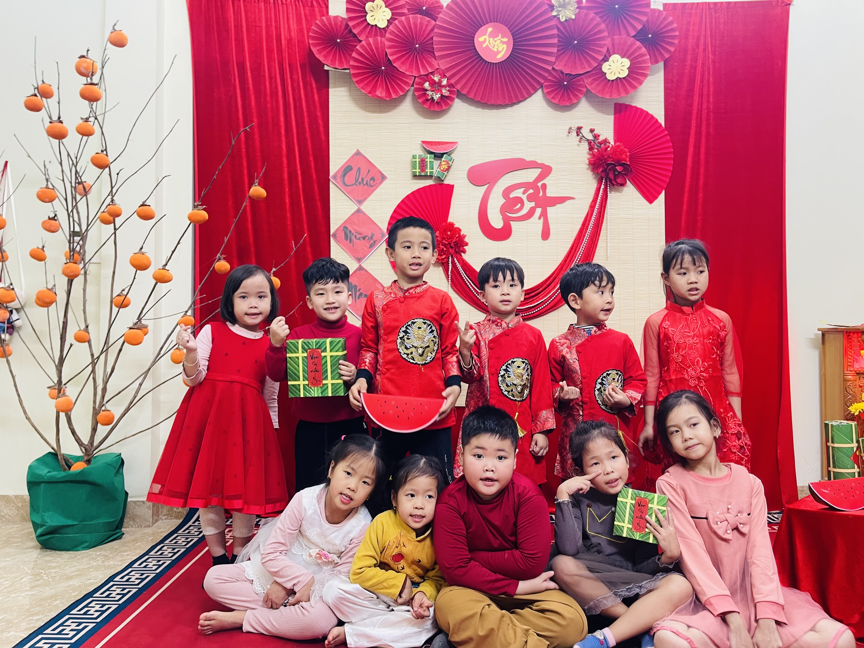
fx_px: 624
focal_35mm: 25
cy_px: 324
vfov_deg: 54.9
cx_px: 432
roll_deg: -0.3
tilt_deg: +2.2
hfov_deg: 69.4
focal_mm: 5.1
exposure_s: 1/50
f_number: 1.6
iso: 200
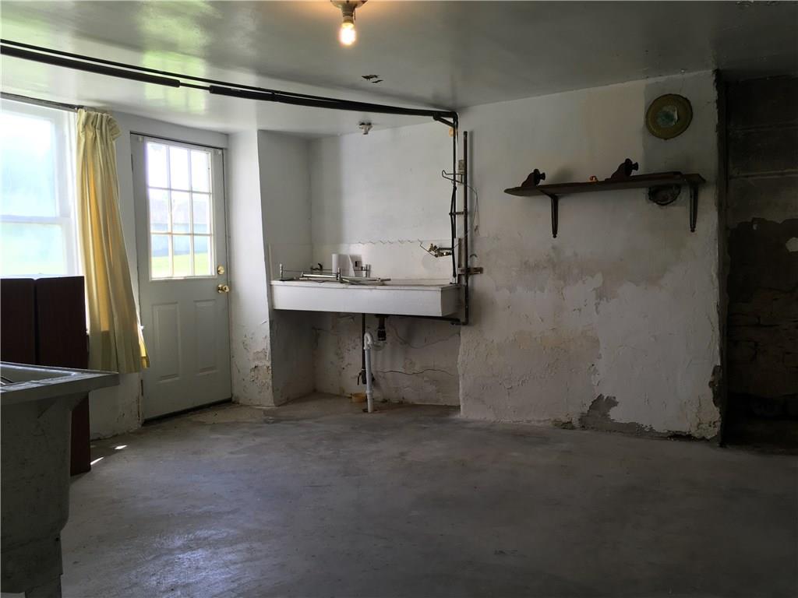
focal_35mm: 29
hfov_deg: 61.7
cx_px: 399
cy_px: 299
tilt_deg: -3.0
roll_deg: +0.4
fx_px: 669
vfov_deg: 48.2
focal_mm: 4.15
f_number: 2.2
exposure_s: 1/60
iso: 25
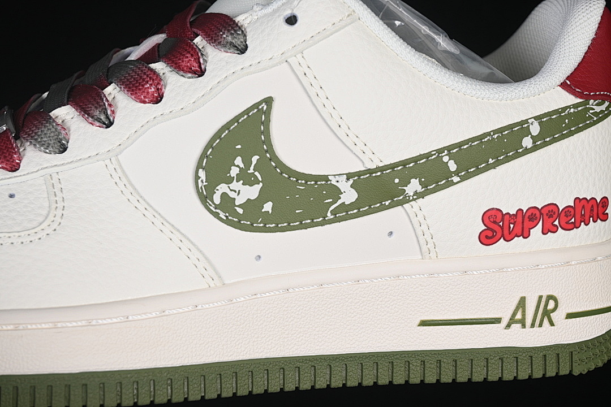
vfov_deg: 18.2
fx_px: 1273
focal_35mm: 75
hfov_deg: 27.0
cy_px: 204
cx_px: 306
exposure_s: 1/80
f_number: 7.1
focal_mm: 50
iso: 160
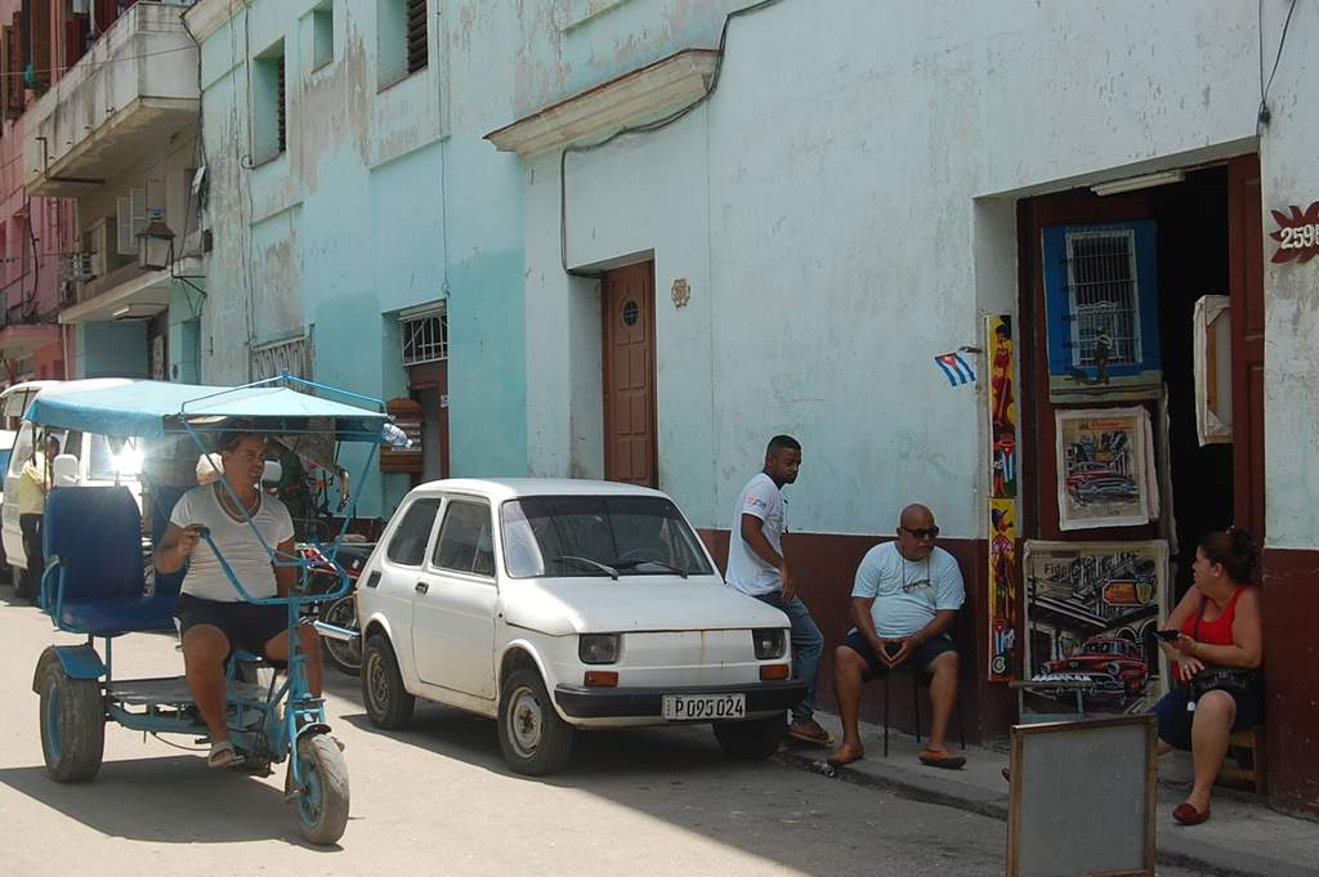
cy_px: 438
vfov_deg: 23.7
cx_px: 660
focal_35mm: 57
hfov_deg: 35.1
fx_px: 2087
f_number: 8
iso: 200
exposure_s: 1/250
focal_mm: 38
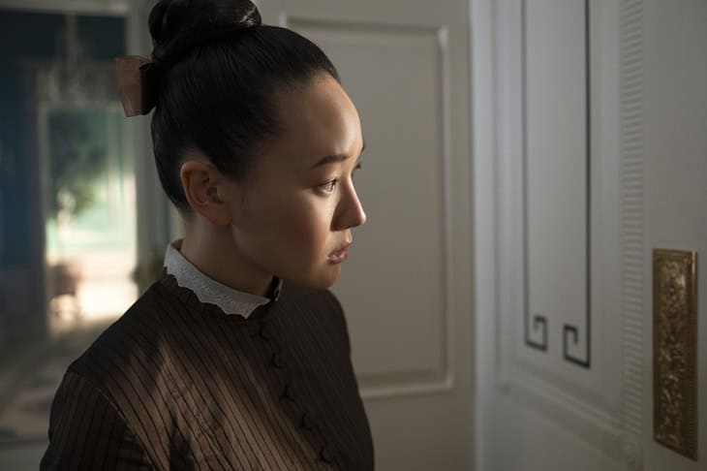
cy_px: 236
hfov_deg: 55.8
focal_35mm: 34
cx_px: 354
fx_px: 667
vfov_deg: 38.8
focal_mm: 34
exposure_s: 1/60
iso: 1250
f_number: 2.8
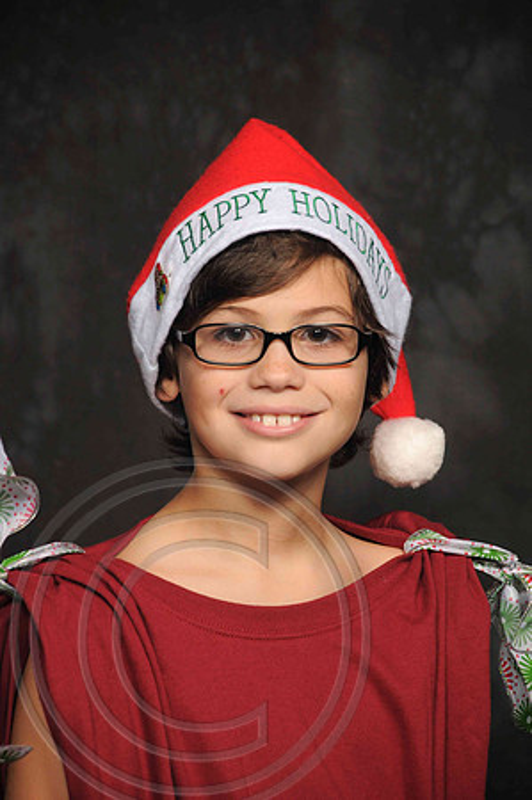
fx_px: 3499
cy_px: 400
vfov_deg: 13.1
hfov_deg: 8.7
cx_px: 266
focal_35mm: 158
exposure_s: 1/60
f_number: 5.6
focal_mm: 105
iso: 200
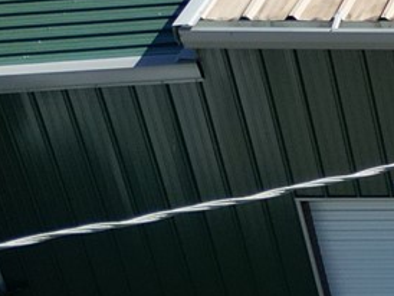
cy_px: 349
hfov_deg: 10.0
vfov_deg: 8.8
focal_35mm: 168
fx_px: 1914
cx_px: 1007
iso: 120
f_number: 1.7
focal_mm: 6.72
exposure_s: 1/2500
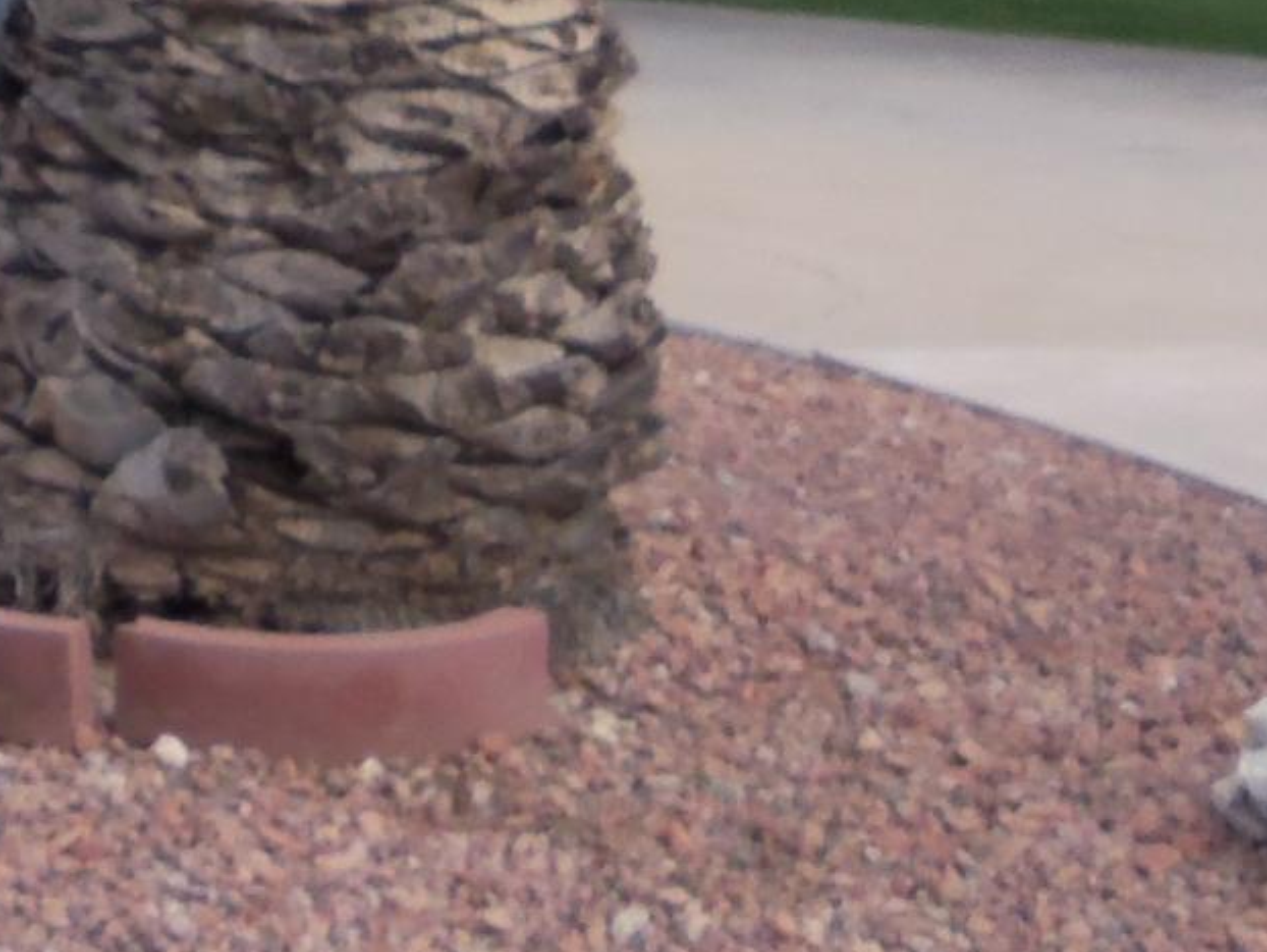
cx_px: -591
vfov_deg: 10.6
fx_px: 4943
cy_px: -459
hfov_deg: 13.8
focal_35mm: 135
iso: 64
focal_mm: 5.1
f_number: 3.9
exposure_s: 1/160
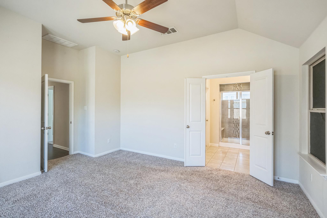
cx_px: 164
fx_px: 145
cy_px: 109
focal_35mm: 16
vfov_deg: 73.7
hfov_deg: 96.7
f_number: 11
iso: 1600
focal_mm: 16
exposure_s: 1/50
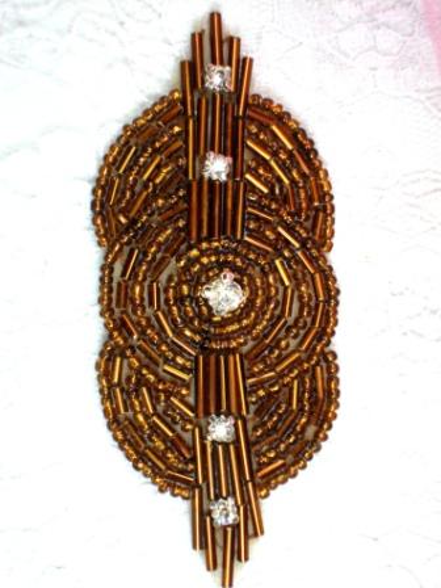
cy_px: 294
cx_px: 220
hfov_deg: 16.2
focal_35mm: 91
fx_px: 1546
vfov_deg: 21.5
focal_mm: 16.3
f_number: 4.9
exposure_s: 1/180
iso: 80
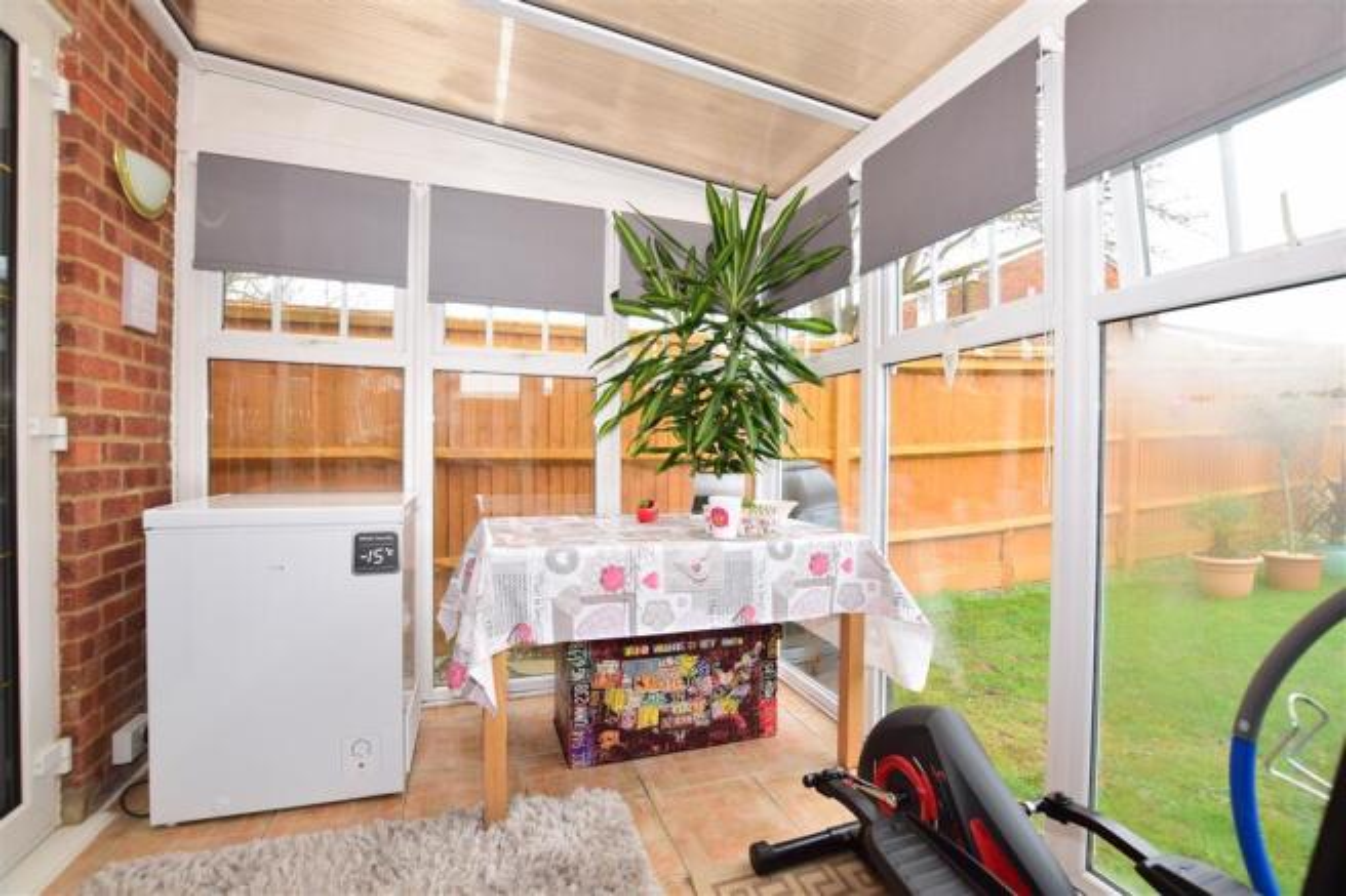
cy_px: 448
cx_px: 673
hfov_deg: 100.4
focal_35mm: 15
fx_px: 561
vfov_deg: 77.3
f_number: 7.1
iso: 400
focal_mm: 10
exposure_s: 1/60
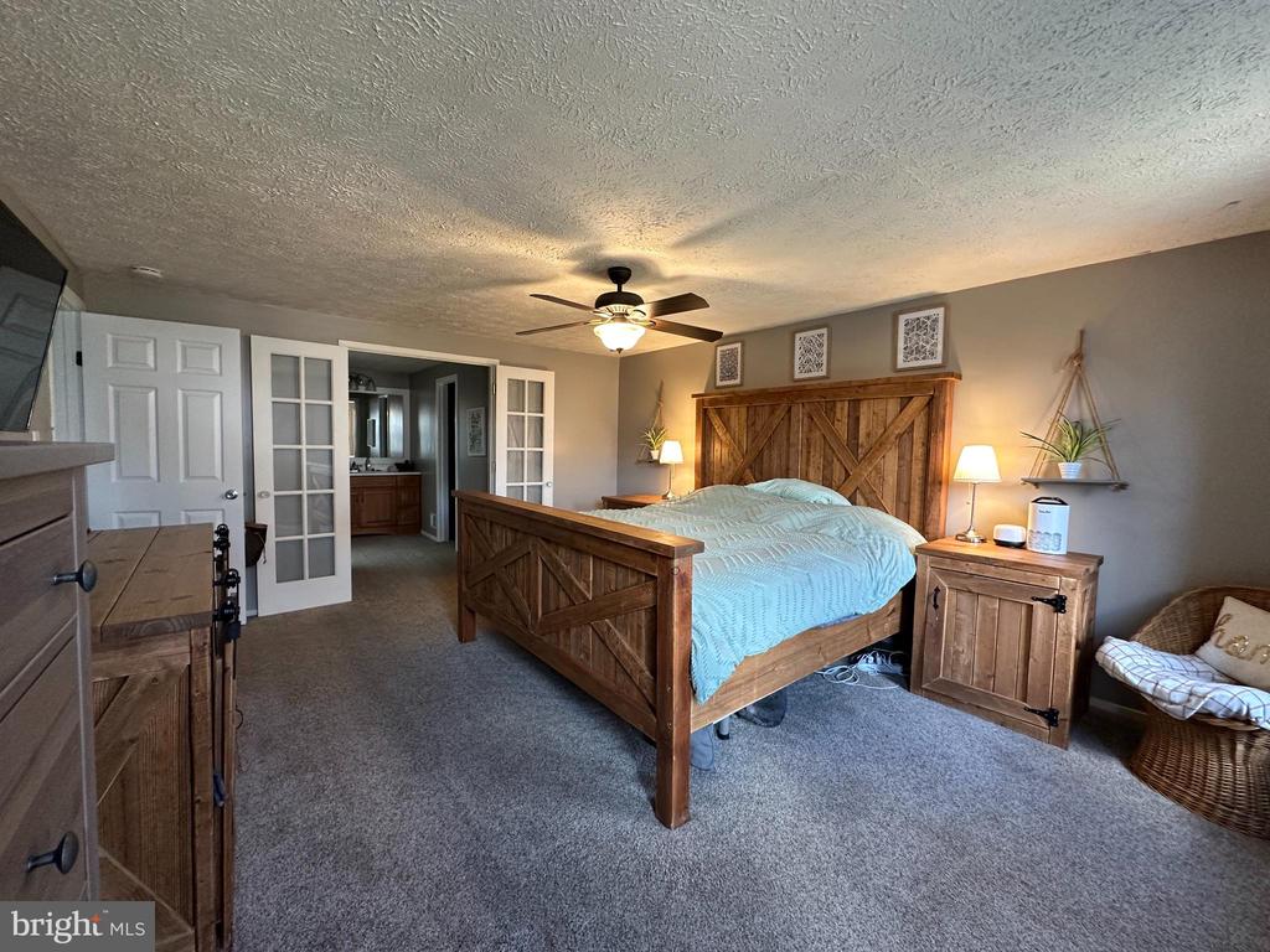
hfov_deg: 102.1
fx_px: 514
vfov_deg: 85.7
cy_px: 476
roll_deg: -1.7
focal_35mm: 14
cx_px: 635
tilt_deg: -2.6
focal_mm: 2.22
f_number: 2.2
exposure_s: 1/60
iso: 250
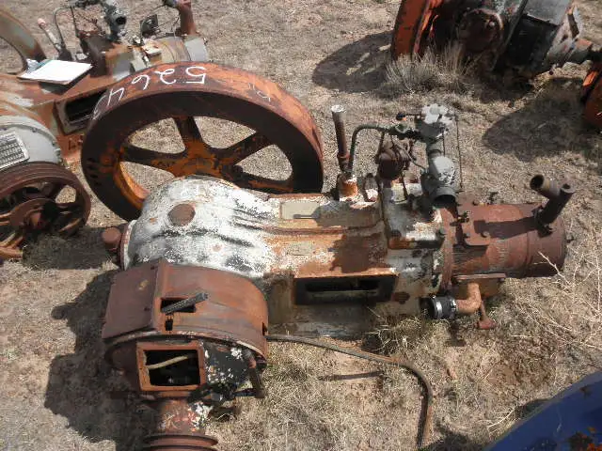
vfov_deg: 49.7
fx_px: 487
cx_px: 301
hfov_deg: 63.4
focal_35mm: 28
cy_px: 226
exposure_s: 1/125
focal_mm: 5
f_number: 8.5
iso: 64
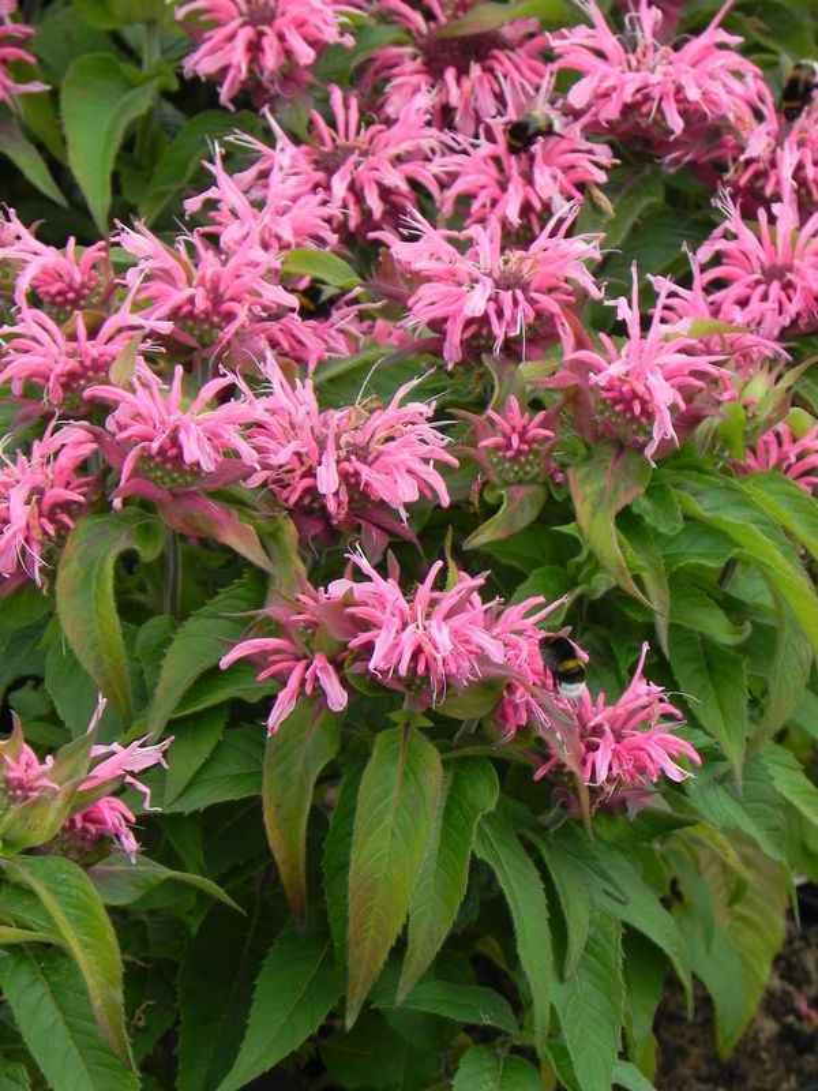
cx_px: 409
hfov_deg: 5.1
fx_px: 9169
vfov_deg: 6.8
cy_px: 546
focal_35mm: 291
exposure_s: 1/320
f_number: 5
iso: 160
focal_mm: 51.8
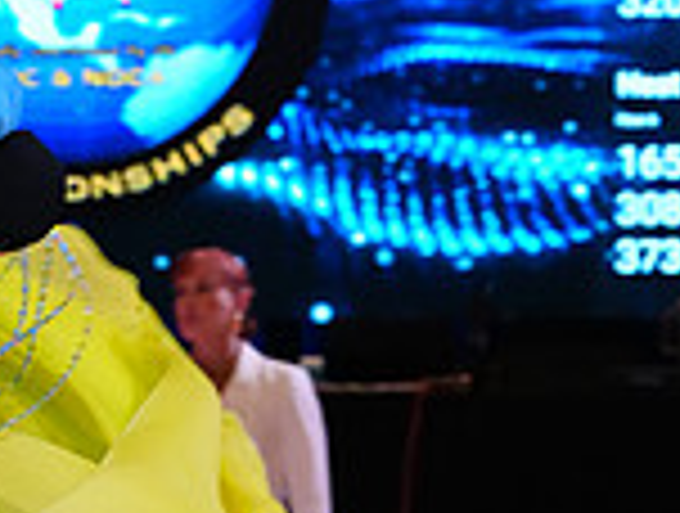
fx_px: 6459
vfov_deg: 4.5
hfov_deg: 6.0
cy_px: 698
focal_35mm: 328
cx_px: -169
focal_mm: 89
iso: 4000
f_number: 7.1
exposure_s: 1/250
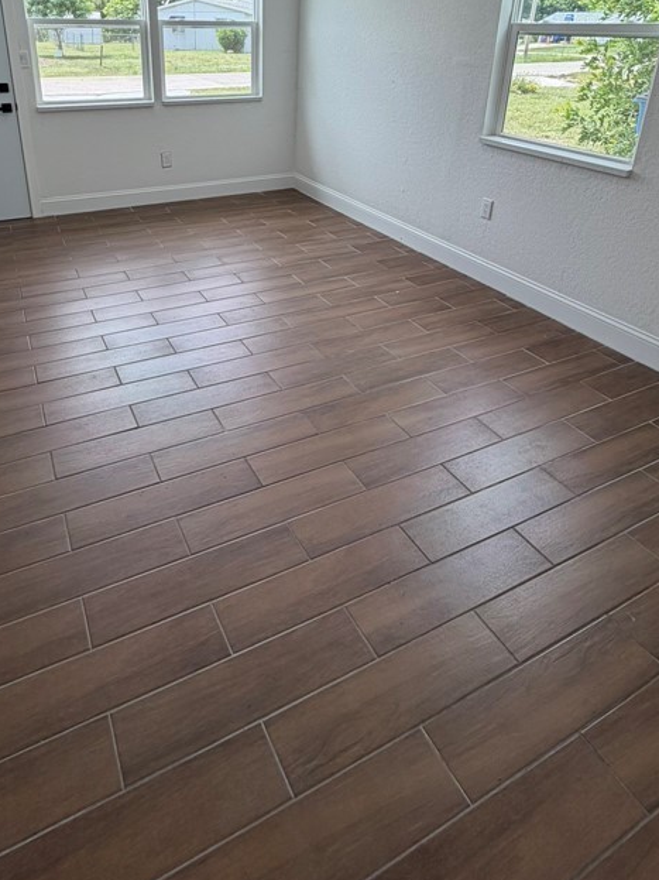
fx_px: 584
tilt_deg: -21.3
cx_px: 264
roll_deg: -0.7
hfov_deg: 58.4
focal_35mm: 23
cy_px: 257
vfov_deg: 70.6
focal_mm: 2.22
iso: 50
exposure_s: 1/121
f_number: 2.2
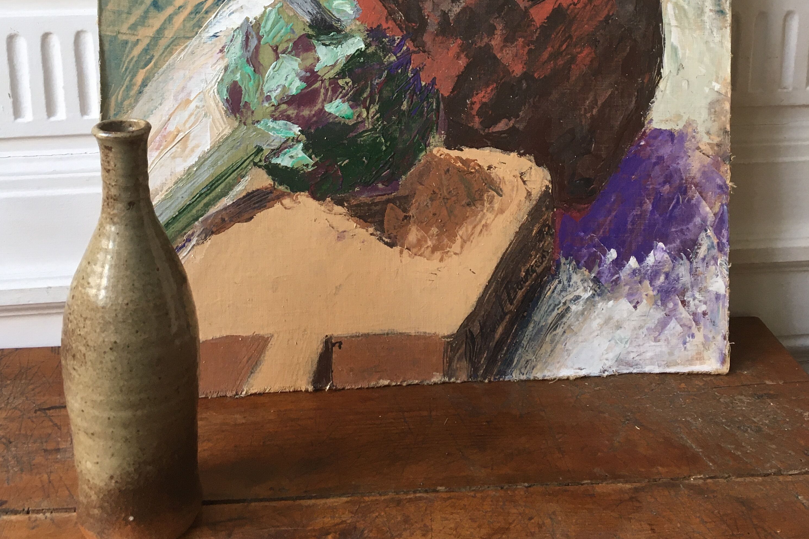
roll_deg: +0.4
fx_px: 921
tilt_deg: -19.7
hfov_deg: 47.4
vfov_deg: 30.7
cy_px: 26
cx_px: 403
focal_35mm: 41
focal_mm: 4.15
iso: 80
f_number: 2.2
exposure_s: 1/33
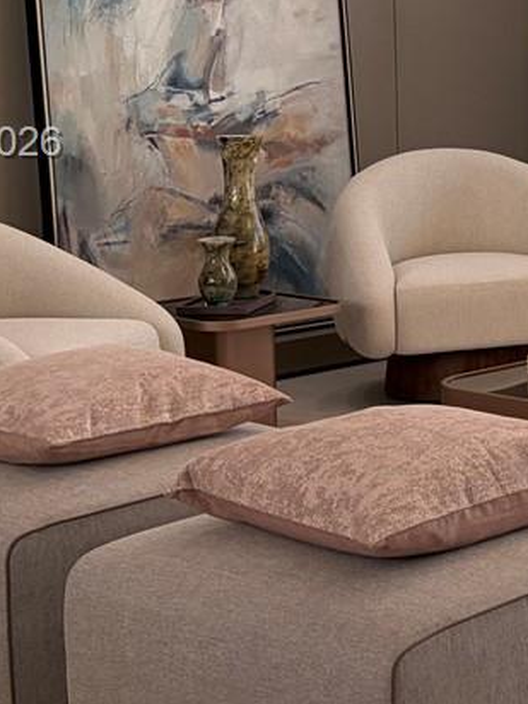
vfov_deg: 19.3
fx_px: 2054
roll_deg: +0.6
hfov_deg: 13.4
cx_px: 897
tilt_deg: -4.2
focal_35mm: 101
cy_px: 145
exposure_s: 1/122
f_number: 1.6
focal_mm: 5.96
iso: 80
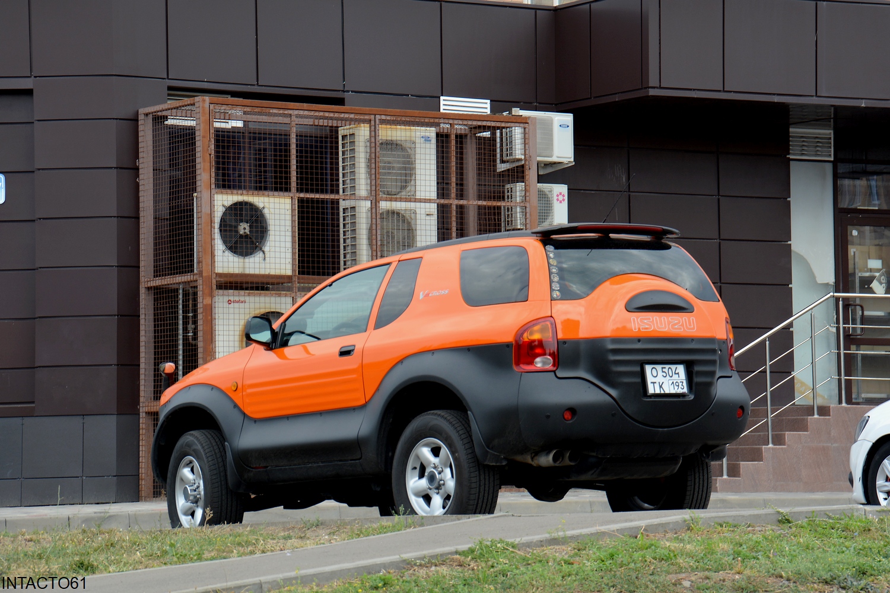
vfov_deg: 10.2
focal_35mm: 135
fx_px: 3337
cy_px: 296
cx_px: 445
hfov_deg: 15.2
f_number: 7.1
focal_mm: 90
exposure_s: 1/200
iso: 200
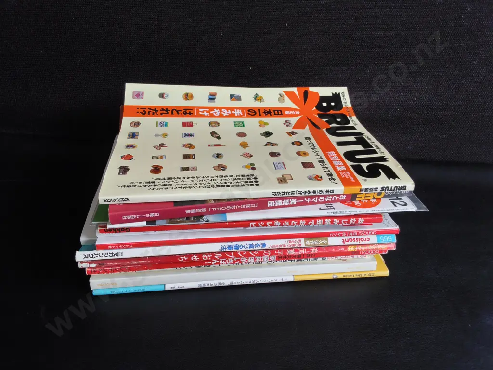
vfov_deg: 51.4
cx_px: 246
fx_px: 385
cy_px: 185
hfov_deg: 65.3
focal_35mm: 27
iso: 64
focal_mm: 2.87
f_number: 2
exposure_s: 1/100
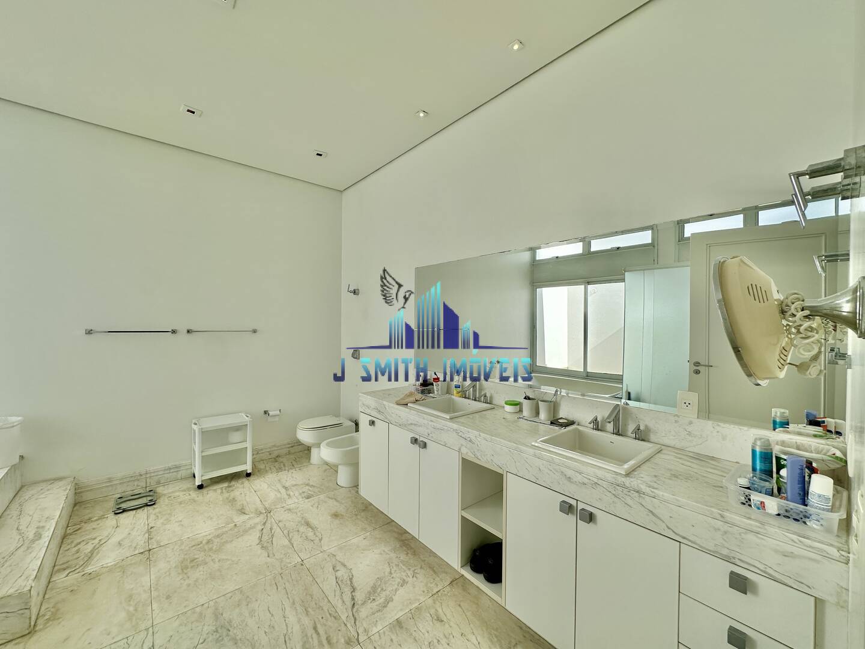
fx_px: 350
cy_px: 324
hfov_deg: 102.1
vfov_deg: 85.7
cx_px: 432
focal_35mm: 14
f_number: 2.2
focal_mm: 2.22
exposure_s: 1/744
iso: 40
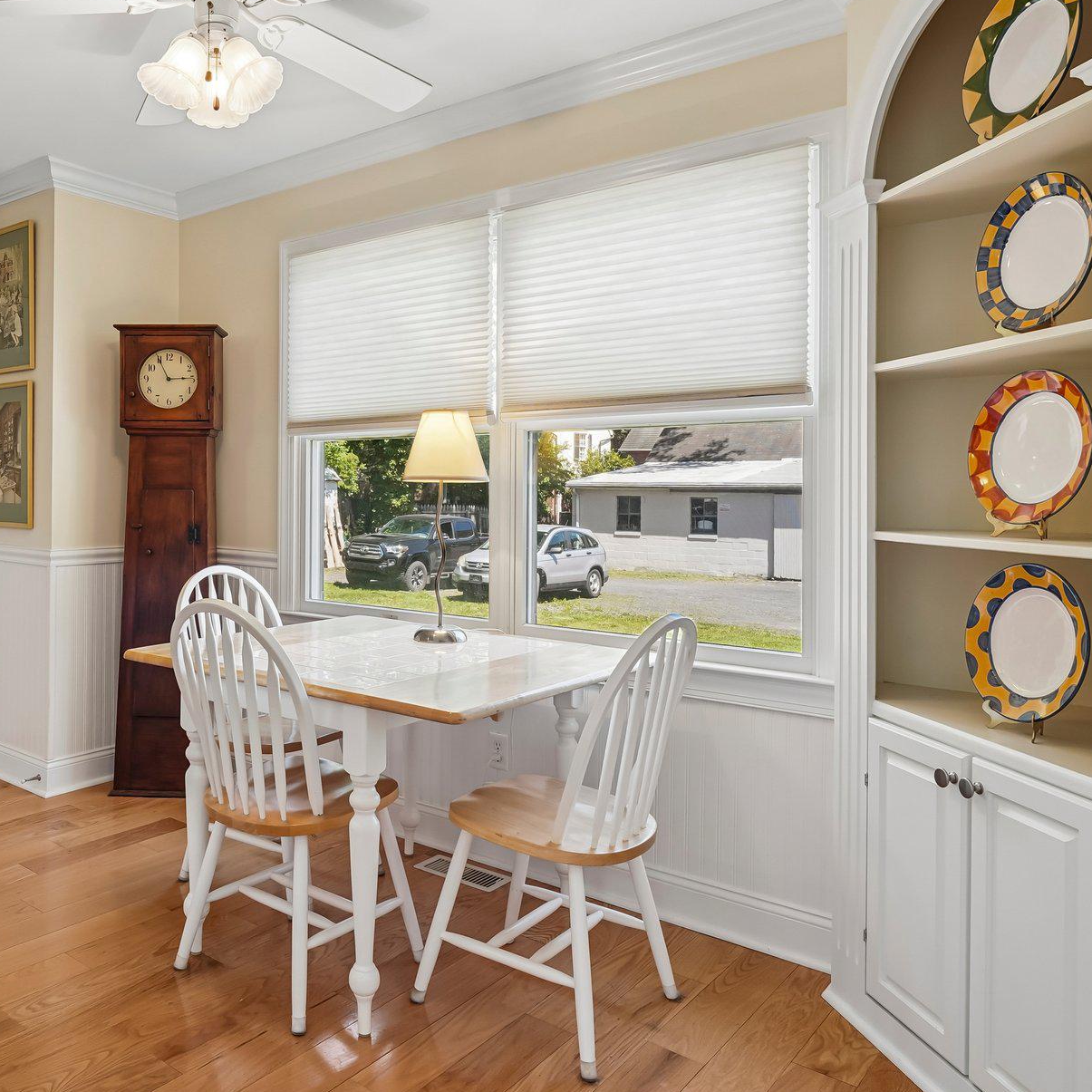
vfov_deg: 60.3
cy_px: 489
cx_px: 351
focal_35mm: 26
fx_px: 938
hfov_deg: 58.8
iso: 500
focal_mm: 18.2
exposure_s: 1/40
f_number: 8
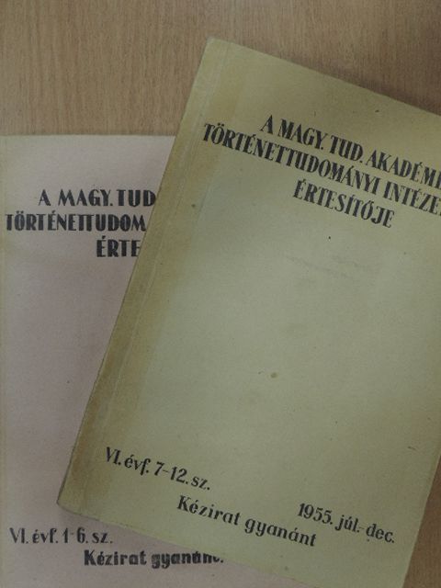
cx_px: 220
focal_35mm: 35
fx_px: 595
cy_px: 294
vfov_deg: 52.6
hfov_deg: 40.7
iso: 400
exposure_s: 1/25
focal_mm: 6.2
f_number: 5.1
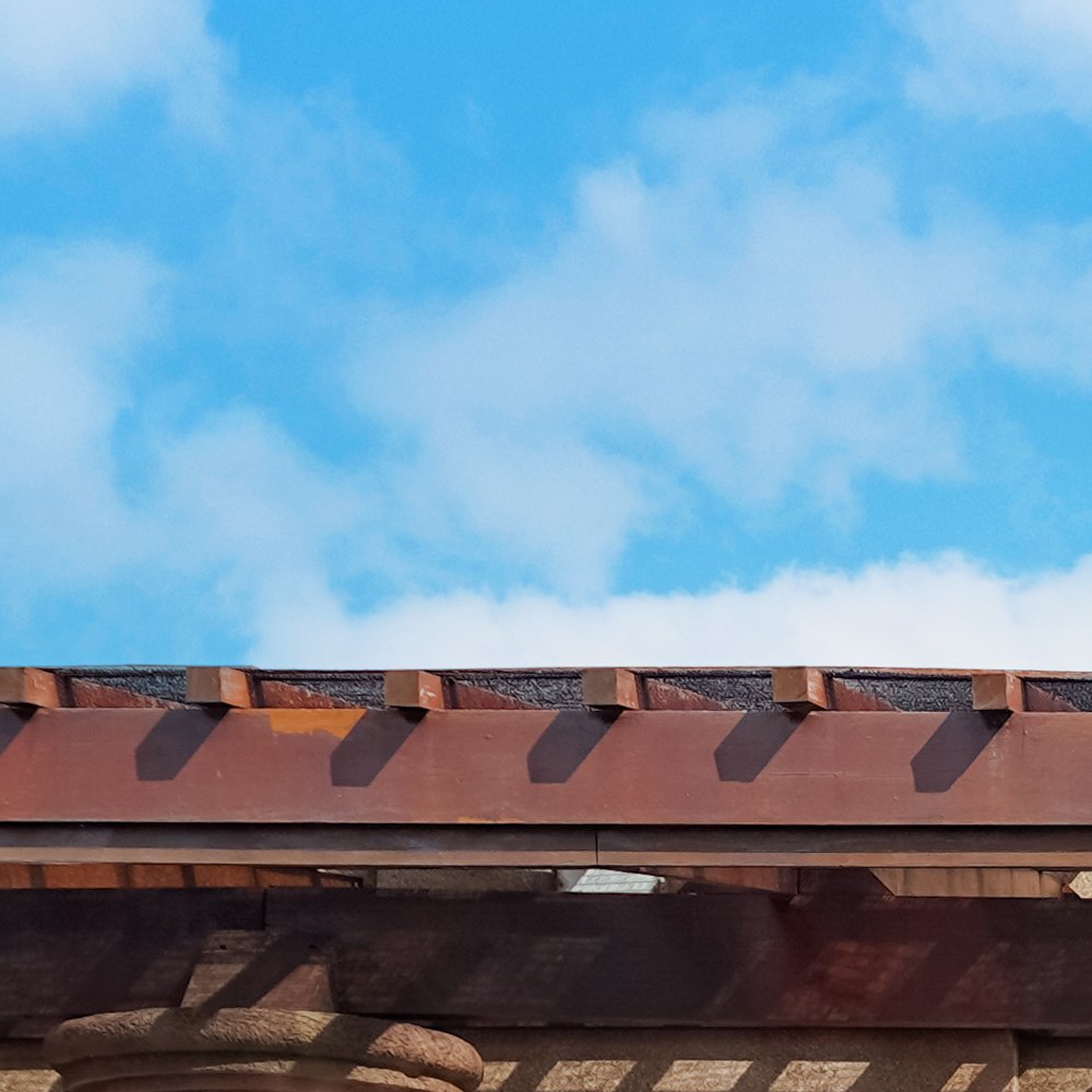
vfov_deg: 10.7
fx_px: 5461
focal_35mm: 153
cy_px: 1968
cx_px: 1757
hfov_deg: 10.9
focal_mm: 30
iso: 100
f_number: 5.6
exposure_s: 1/320
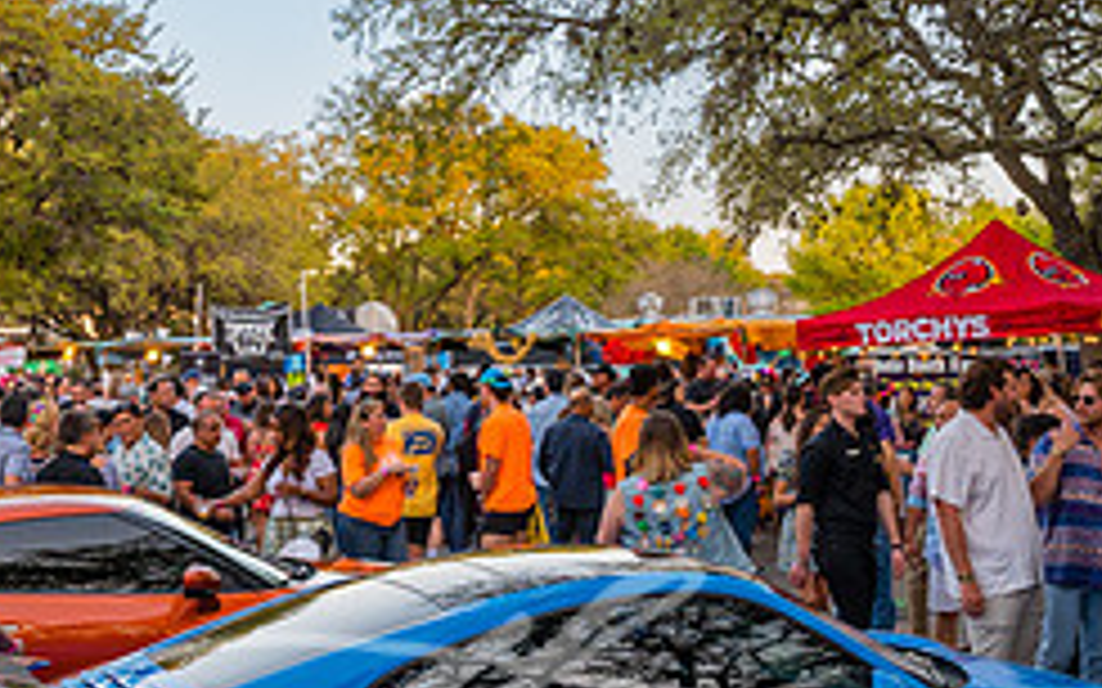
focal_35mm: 60
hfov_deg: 33.9
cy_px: 306
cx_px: 445
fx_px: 1802
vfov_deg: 21.6
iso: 400
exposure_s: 1/200
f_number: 4
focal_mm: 24
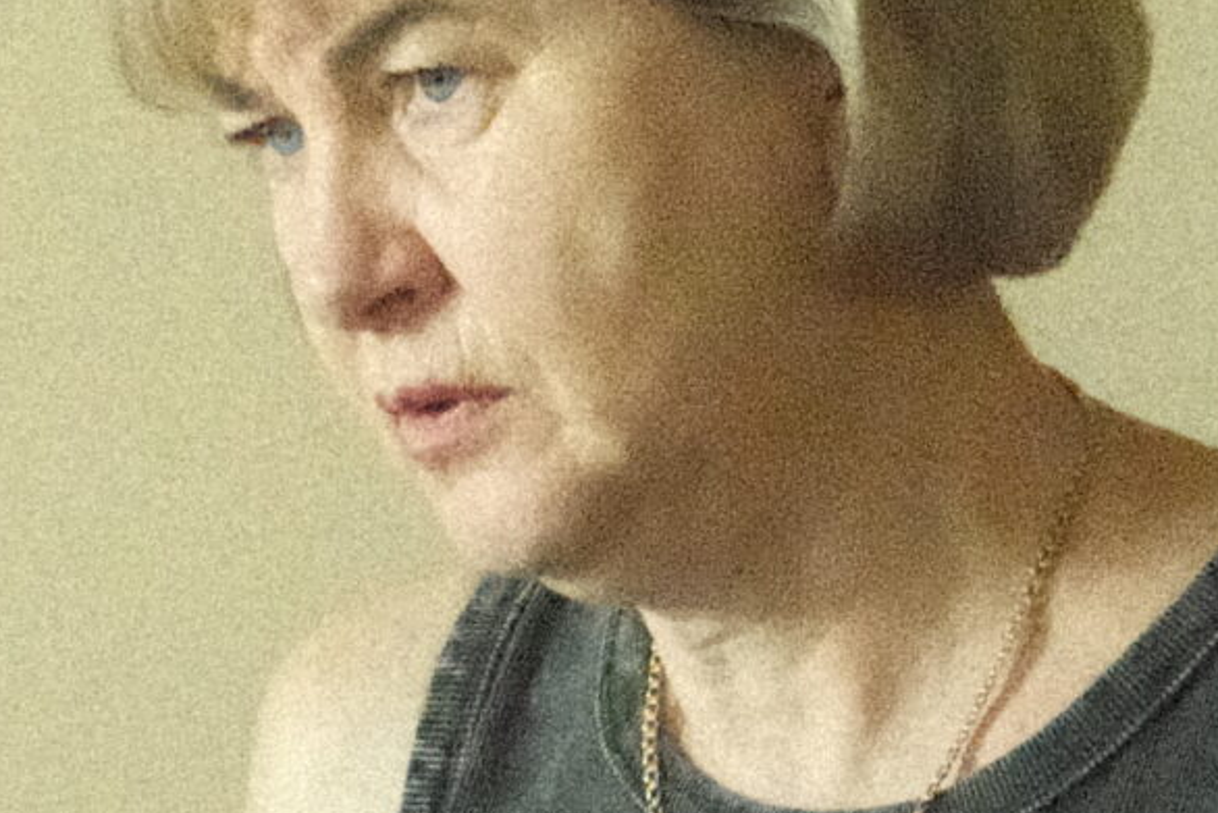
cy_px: 711
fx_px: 14551
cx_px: -898
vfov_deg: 3.2
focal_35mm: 430
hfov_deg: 4.7
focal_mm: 56
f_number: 16
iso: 51200
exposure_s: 1/100
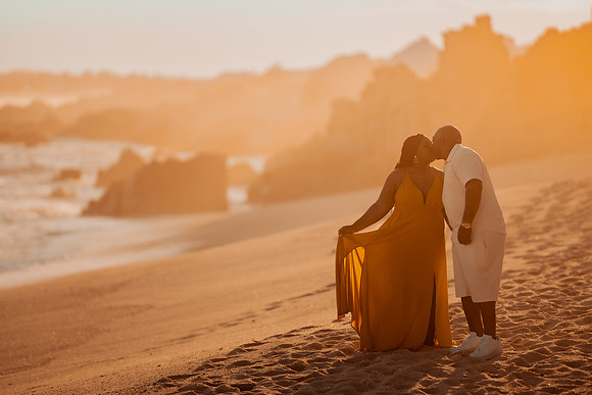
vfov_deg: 10.2
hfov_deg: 15.2
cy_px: 198
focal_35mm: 135
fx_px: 2220
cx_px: 296
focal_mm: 135
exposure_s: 1/8000
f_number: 1.8
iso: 100
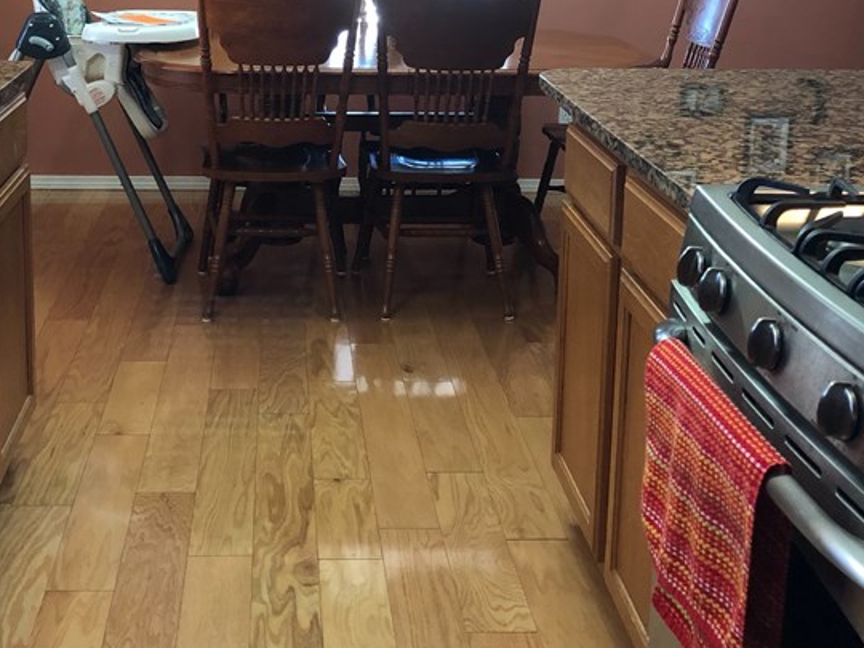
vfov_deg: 26.1
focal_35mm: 55
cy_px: 131
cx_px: 310
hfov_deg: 34.7
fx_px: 1373
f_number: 1.8
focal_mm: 3.99
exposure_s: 1/15
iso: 80
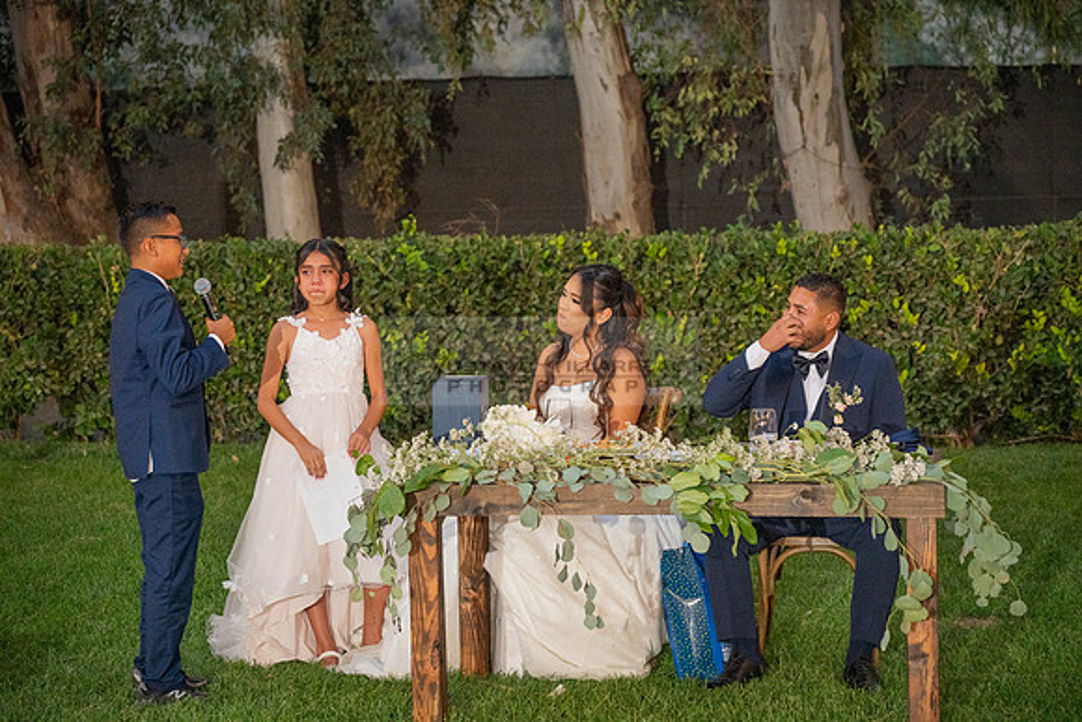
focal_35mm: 83
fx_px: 2495
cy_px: 361
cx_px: 541
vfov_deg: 16.5
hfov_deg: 24.5
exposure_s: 1/200
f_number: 4
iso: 2500
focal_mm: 83
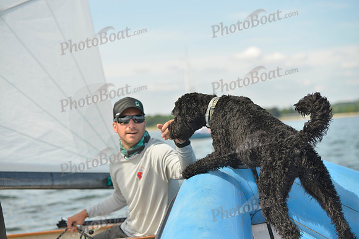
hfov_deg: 28.8
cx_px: 180
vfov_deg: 19.5
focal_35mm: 70
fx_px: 698
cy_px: 120
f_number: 4.5
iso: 200
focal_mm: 70
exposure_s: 1/1250
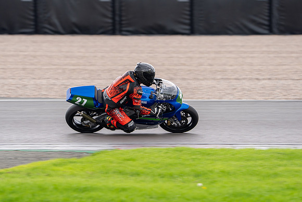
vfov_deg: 3.1
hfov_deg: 4.6
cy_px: 94
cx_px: 133
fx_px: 3748
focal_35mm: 447
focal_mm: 400
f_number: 5.6
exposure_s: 1/400
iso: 400
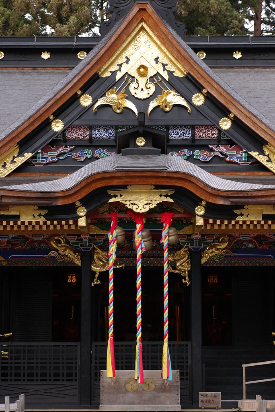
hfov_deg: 13.1
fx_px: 1201
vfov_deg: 19.4
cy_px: 206
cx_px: 138
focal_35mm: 105
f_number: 8
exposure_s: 1/80
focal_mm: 70
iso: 400
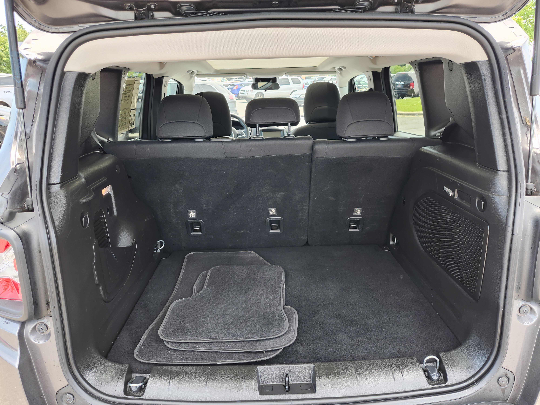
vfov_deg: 58.9
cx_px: 270
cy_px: 202
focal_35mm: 23
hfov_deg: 73.9
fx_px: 359
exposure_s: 1/180
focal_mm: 5.54
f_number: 1.8
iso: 100
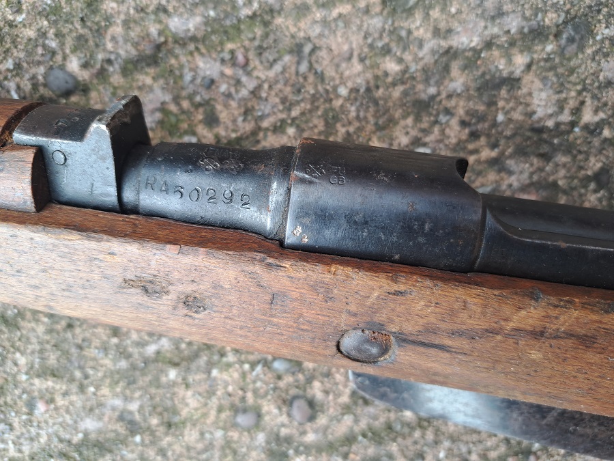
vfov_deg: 56.8
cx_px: 307
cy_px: 230
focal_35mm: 24
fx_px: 426
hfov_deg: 71.6
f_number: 1.8
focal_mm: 5.23
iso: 50
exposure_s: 1/50
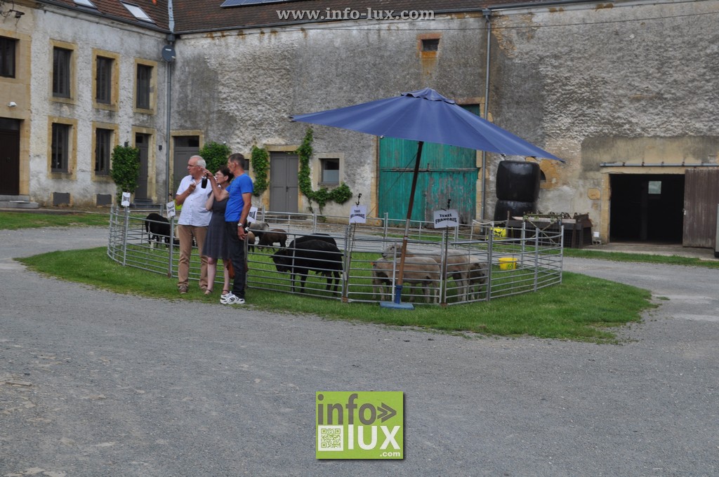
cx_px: 360
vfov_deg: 26.4
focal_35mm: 51
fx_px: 1017
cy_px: 238
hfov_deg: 38.9
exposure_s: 1/320
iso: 200
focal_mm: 34
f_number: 9
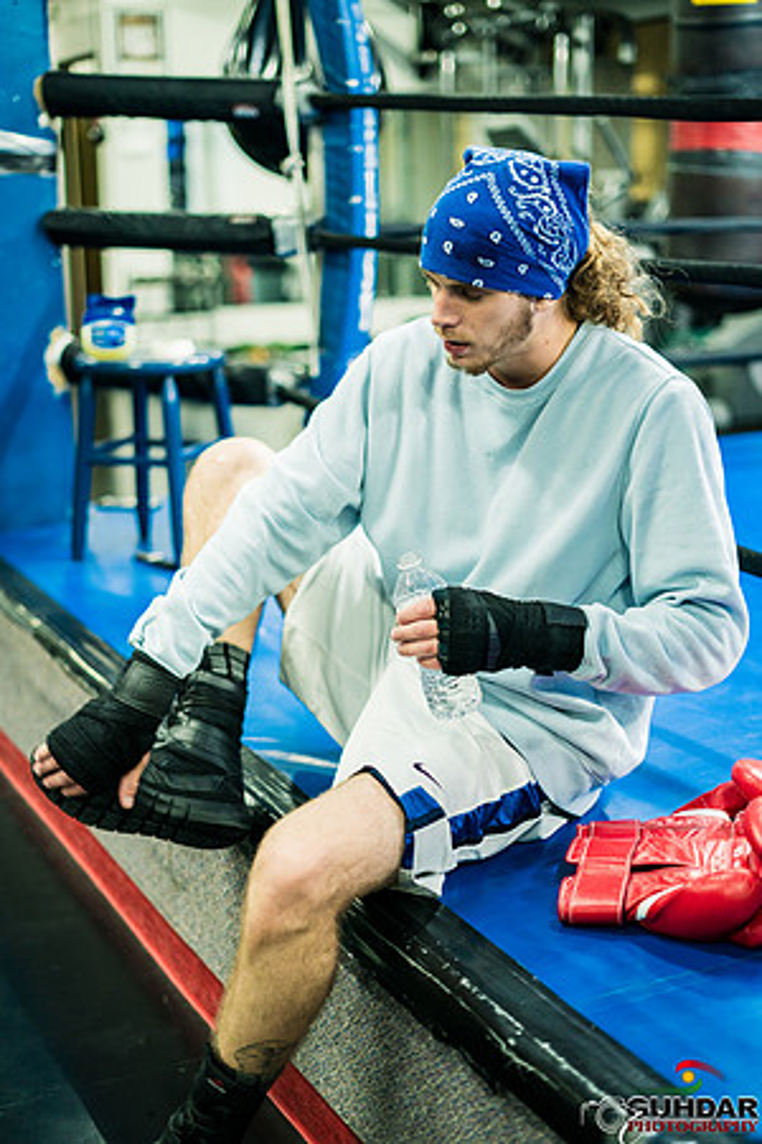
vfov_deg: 39.6
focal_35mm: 50
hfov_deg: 27.0
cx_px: 381
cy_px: 572
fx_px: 1587
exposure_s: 1/250
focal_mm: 50
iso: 1250
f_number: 1.8
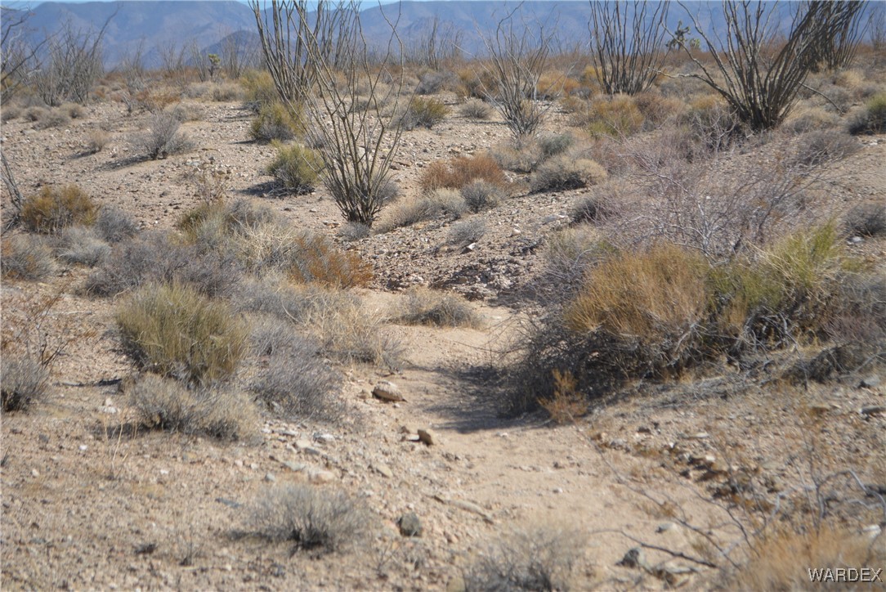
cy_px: 296
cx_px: 443
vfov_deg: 16.6
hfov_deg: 24.6
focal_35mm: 82
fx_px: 2031
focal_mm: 55
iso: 400
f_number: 6.3
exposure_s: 1/1600
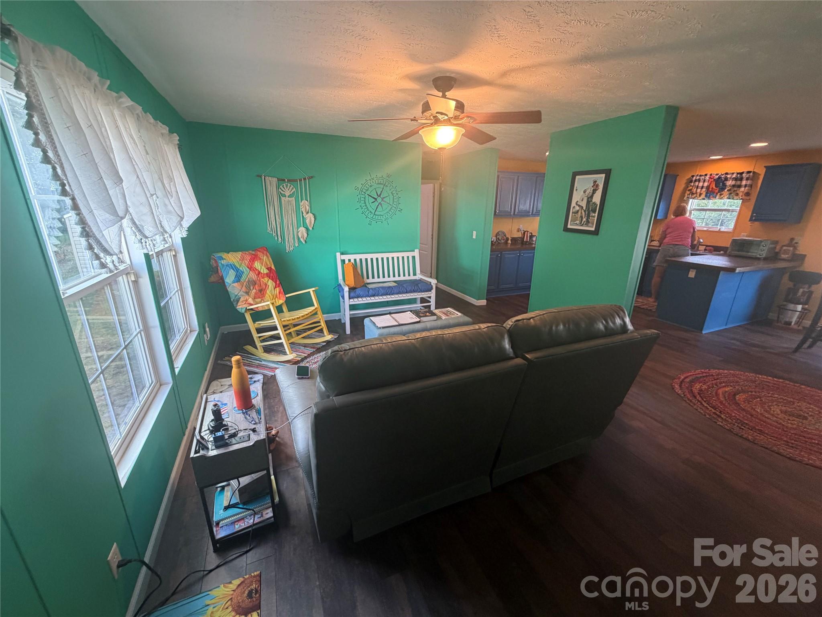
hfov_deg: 102.1
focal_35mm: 14
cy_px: 308
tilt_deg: -17.6
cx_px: 411
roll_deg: -0.9
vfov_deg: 85.7
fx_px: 332
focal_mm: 2.22
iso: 200
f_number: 2.2
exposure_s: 1/60
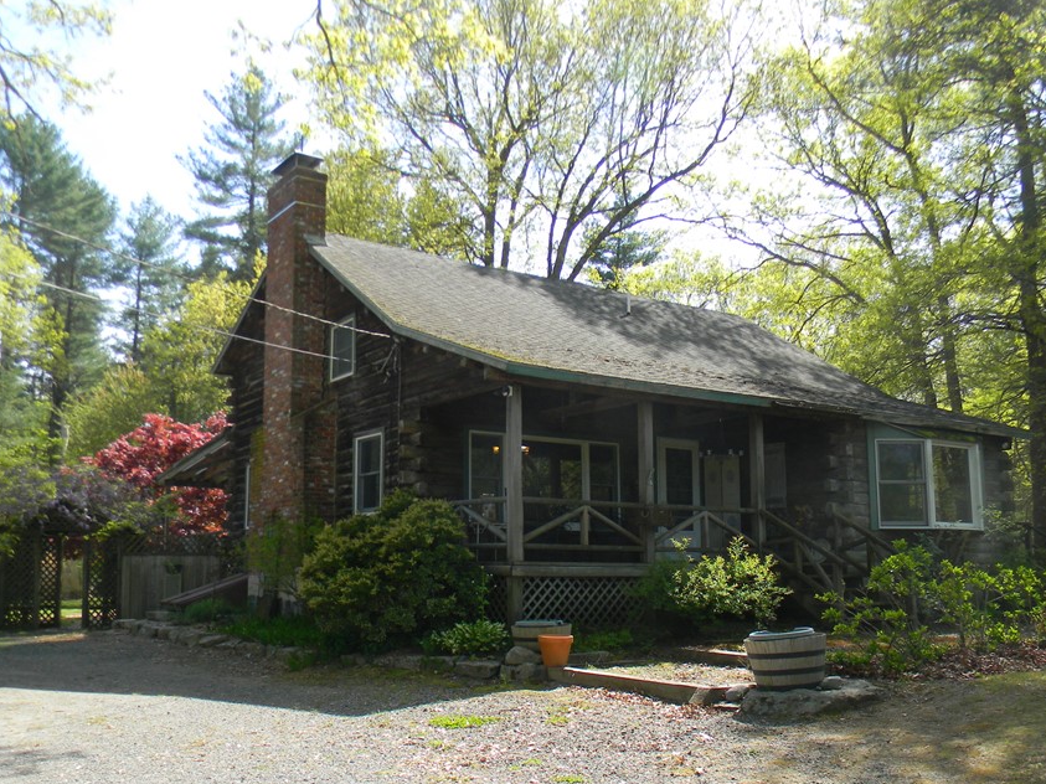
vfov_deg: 41.6
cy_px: 466
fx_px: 1027
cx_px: 489
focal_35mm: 34
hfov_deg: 53.9
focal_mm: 5
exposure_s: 1/274
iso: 80
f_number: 3.5
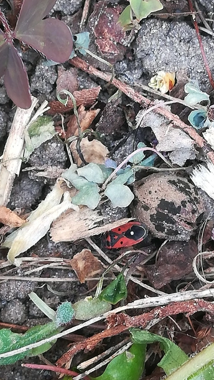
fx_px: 978
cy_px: 187
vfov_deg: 22.0
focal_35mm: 97
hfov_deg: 12.5
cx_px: 146
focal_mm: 3.83
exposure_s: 1/60
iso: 100
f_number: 2.2
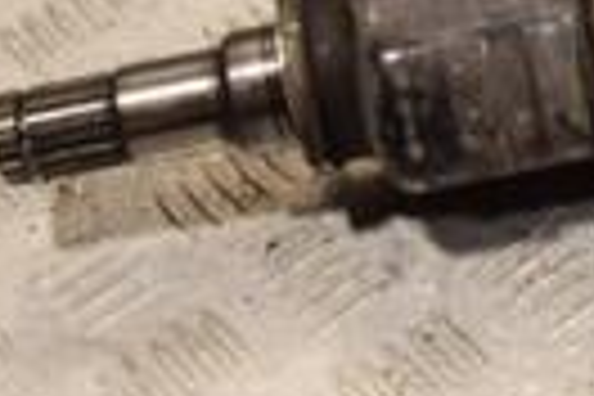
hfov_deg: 12.8
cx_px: 1112
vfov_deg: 9.4
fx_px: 2364
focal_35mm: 143
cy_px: -117
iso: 400
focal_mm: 21
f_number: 6.3
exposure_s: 1/160
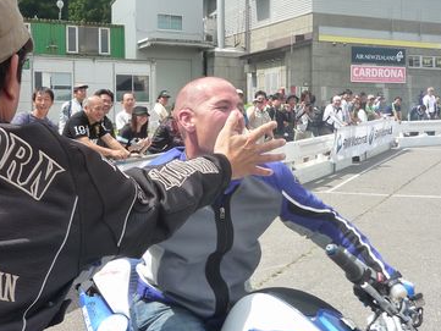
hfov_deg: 37.5
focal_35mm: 51
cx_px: 240
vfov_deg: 28.6
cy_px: 157
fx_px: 650
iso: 160
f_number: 4
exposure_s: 1/640
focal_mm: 4.4
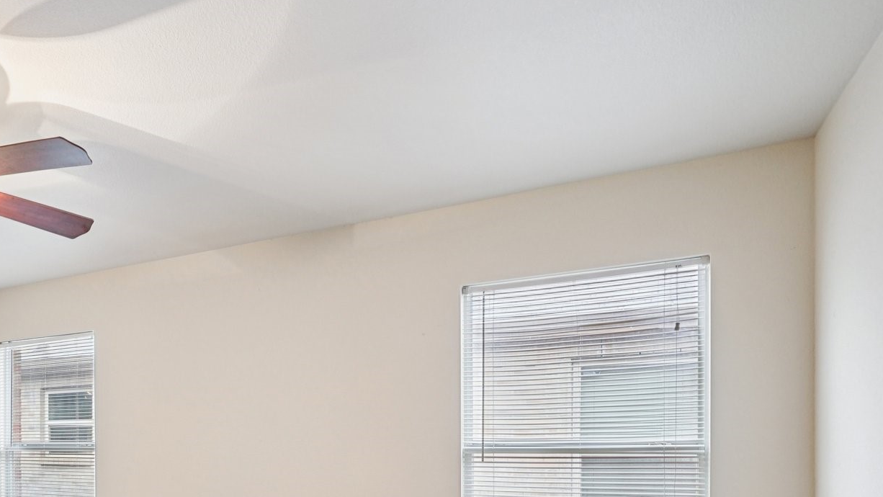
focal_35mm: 28
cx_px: 151
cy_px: 448
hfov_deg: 61.1
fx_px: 656
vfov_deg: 38.6
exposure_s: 1/6
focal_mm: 16
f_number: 7.1
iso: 400
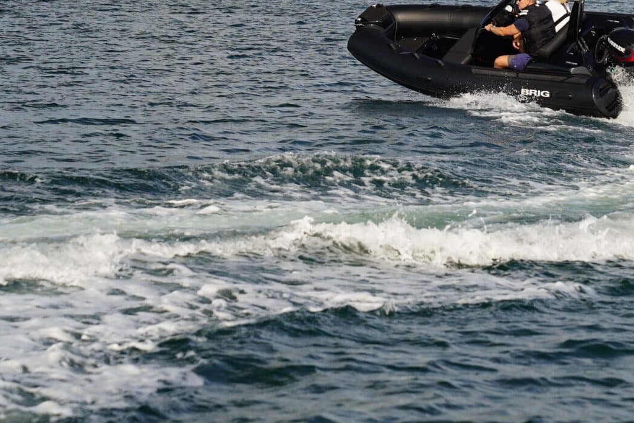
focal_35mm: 172
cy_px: 30
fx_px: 3029
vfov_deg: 8.0
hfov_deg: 11.9
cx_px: 524
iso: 200
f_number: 4.5
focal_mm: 70
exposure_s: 1/800
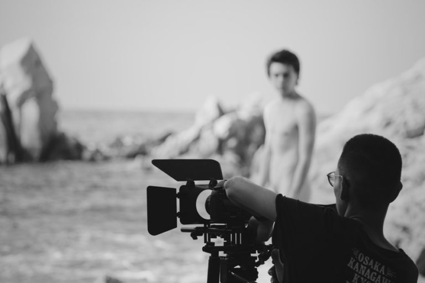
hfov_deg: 11.8
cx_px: 212
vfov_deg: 7.9
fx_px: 2054
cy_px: 142
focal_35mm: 174
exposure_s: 1/500
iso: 500
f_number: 4.2
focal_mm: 116
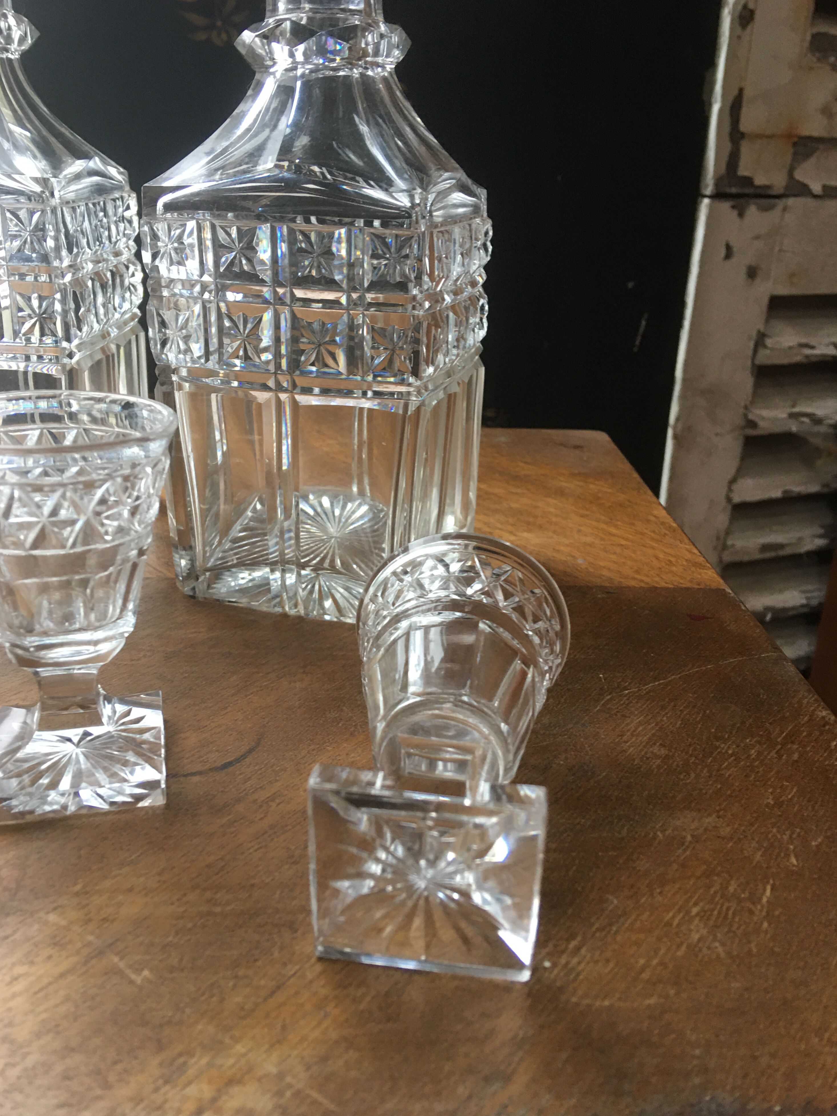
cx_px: 405
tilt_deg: -20.7
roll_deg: -2.2
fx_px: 967
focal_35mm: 30
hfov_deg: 46.8
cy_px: 554
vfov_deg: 60.0
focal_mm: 4.15
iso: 64
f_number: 2.2
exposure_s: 1/17
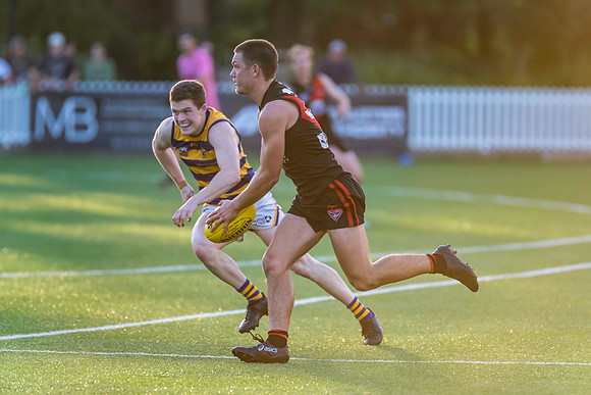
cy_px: 208
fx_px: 7987
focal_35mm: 486
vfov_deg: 2.8
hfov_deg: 4.2
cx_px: 326
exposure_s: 1/2000
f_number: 4
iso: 800
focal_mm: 420
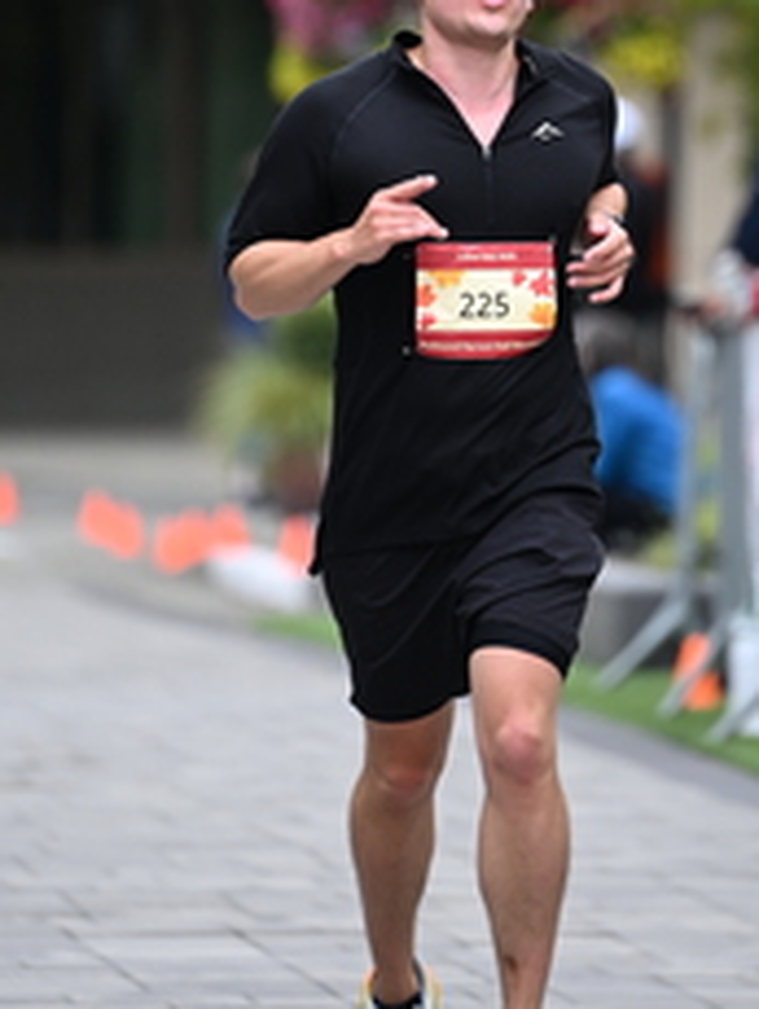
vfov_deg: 4.3
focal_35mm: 459
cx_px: 441
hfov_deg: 3.2
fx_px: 13394
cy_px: 83
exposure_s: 1/2000
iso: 640
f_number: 2.8
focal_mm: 200
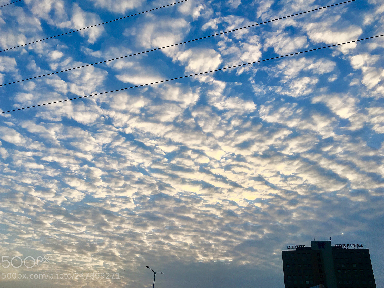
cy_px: 142
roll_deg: -4.6
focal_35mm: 31
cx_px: 191
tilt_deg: +31.0
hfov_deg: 58.3
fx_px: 344
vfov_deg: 45.4
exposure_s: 1/732
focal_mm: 4.15
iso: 25
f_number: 2.2
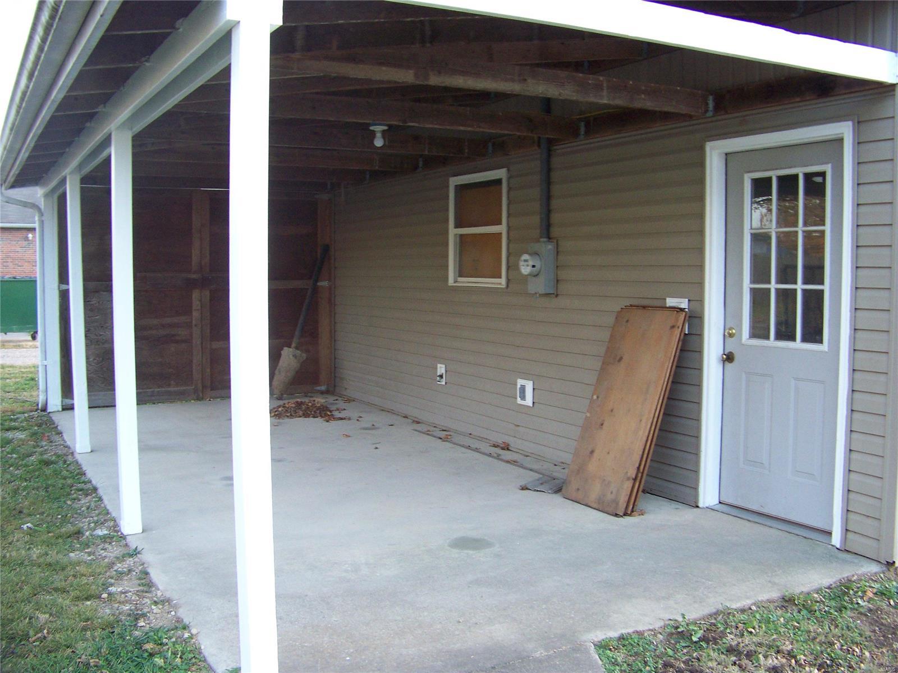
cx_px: 449
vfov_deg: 39.7
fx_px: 934
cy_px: 336
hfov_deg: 51.4
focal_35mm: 36
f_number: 2.8
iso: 125
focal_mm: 5.85
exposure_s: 1/30
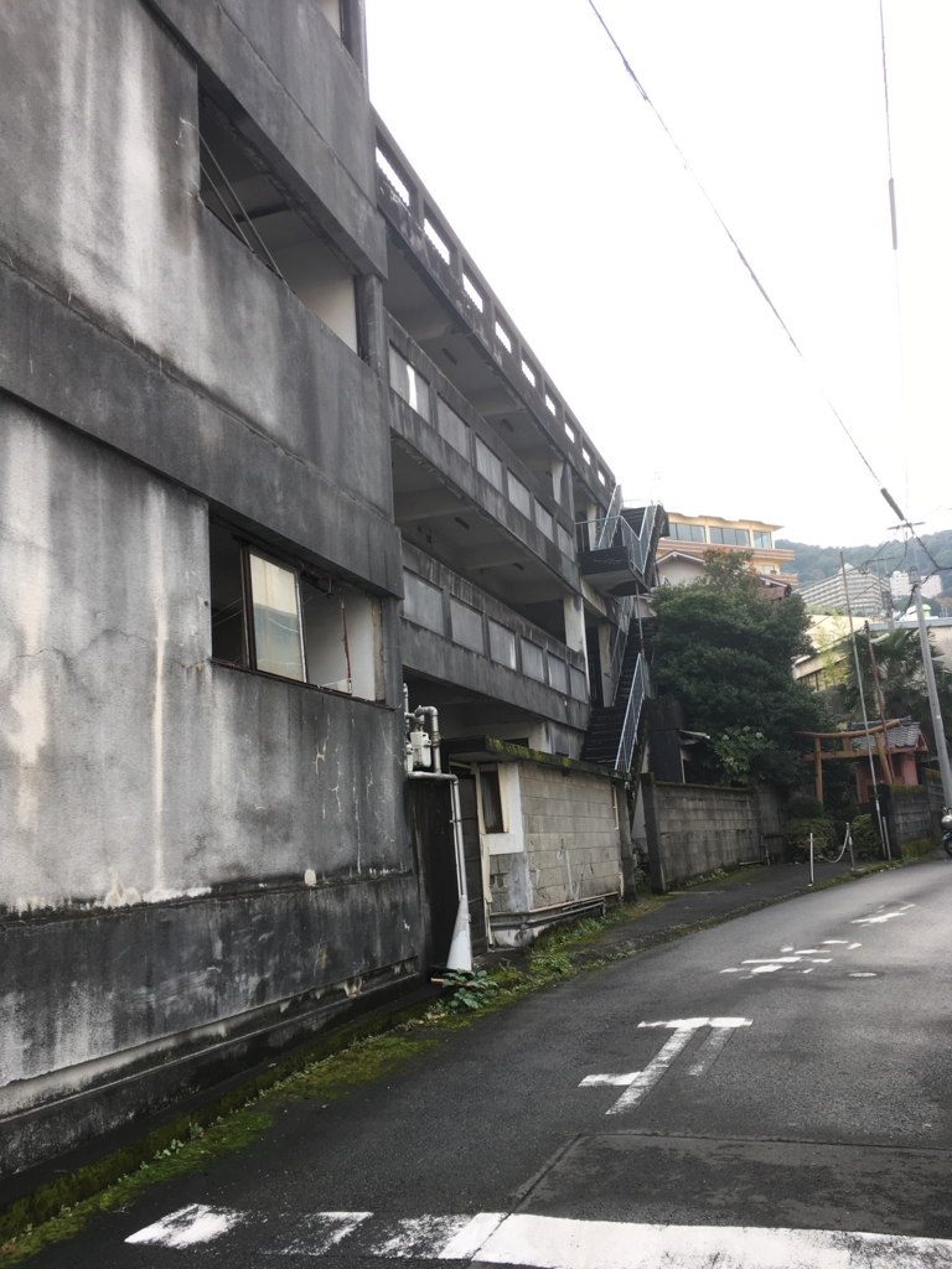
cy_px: 634
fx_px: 1063
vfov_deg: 61.7
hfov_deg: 48.2
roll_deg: +4.2
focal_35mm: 29
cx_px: 476
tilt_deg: +11.4
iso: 25
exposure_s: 1/144
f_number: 2.2
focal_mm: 4.15
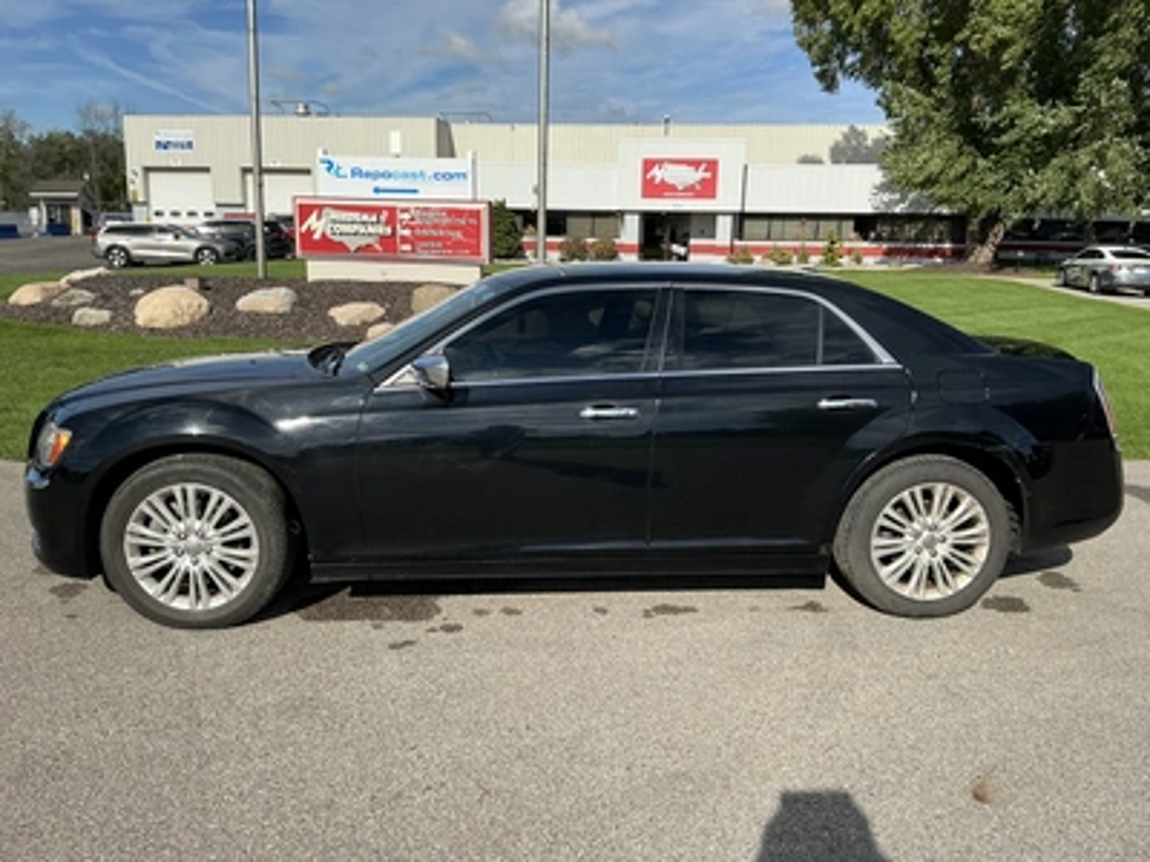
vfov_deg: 49.7
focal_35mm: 28
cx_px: 575
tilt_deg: -11.8
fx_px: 930
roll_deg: -0.6
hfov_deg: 63.4
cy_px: 431
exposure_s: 1/2538
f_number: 1.8
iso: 25
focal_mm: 3
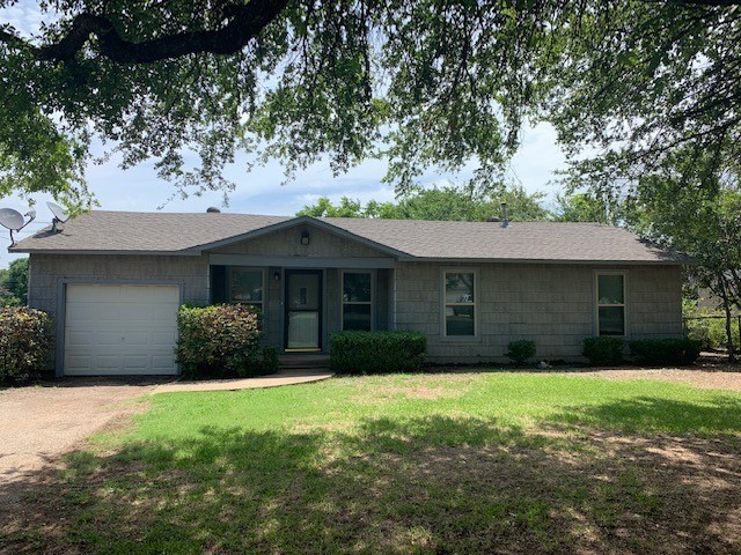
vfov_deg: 53.1
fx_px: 557
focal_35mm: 26
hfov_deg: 67.3
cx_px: 370
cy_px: 278
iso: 25
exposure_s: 1/1560
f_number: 1.8
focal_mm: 4.25
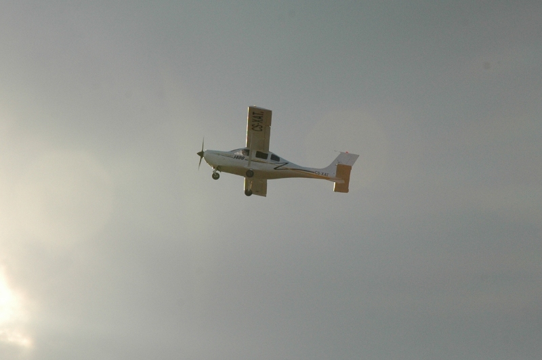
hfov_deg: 19.5
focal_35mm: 105
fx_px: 1579
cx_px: 271
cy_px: 180
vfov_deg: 13.0
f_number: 11
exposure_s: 1/500
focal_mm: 70
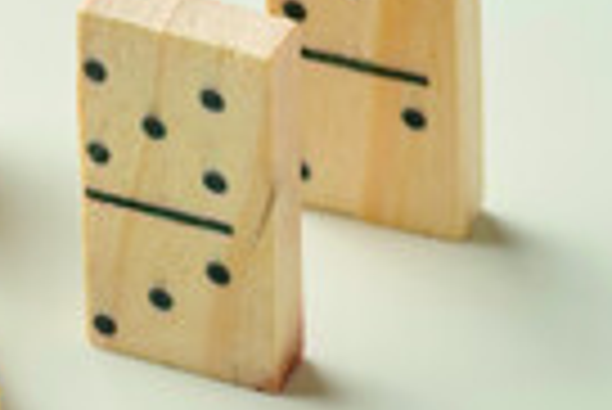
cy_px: 219
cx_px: 108
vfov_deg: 3.7
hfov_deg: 5.6
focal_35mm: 369
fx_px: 6280
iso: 125
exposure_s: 1/125
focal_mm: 105
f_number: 14
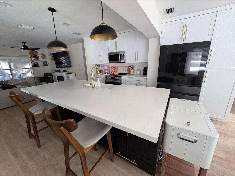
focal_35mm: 14
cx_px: 118
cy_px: 88
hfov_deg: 102.1
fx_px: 95
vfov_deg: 85.7
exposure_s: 1/99
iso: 125
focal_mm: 2.22
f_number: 2.2
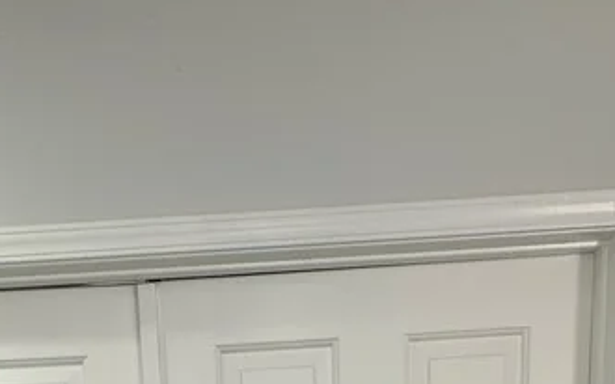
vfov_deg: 20.4
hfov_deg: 43.1
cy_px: 679
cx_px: 222
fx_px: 771
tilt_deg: -11.6
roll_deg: +1.7
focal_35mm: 46
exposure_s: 1/156
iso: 40
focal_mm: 2.22
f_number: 2.2
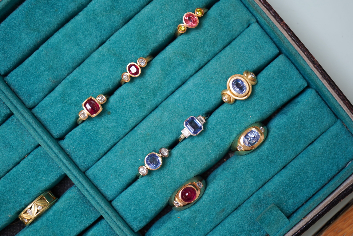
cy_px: 118
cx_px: 176
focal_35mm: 70
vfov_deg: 19.5
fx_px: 686
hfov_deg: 28.8
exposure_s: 1/80
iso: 500
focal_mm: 70
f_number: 5.6
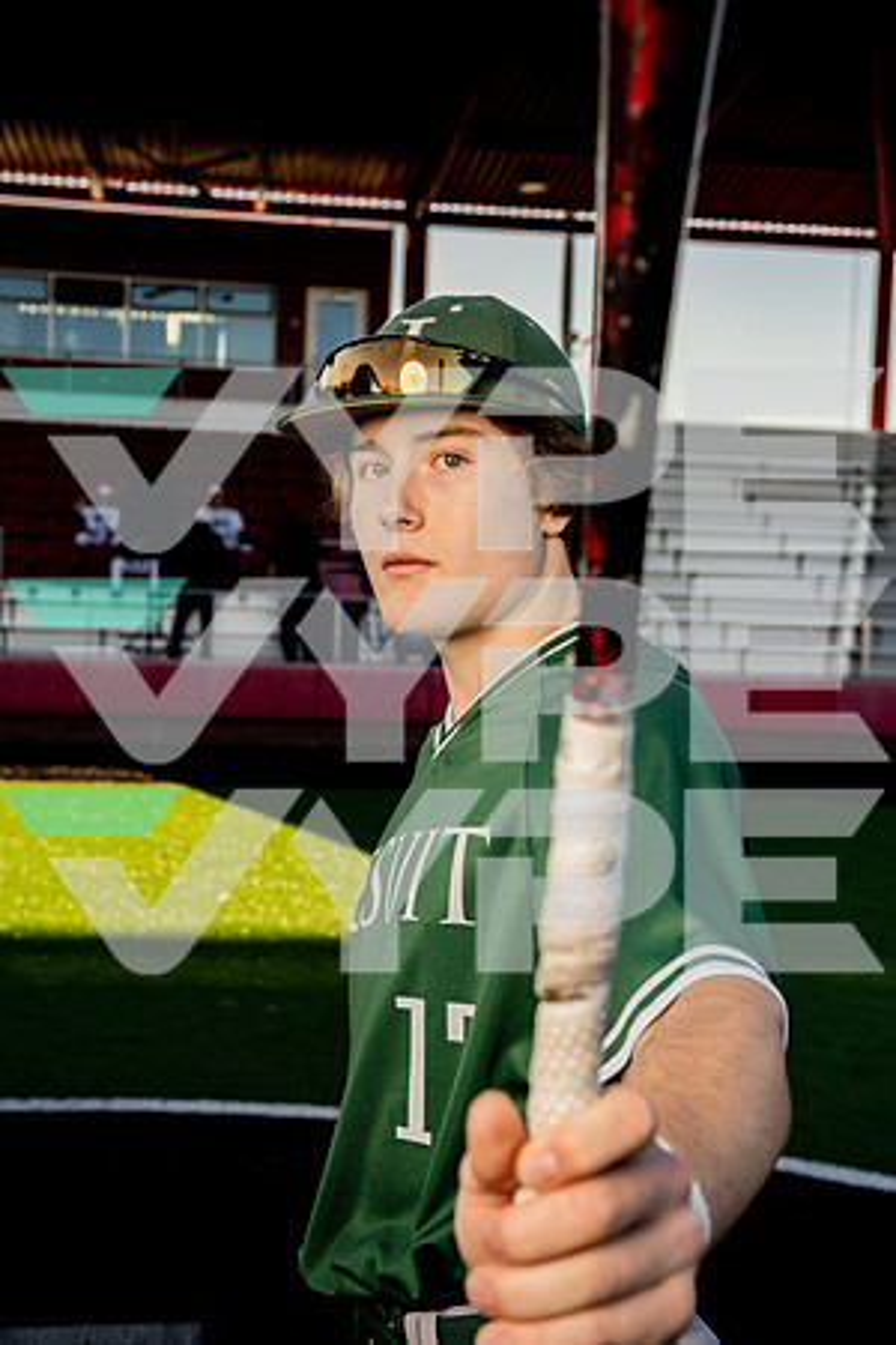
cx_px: 448
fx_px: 1867
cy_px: 672
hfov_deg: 27.0
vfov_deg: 39.6
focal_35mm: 50
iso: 125
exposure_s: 1/250
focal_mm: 50
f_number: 6.3
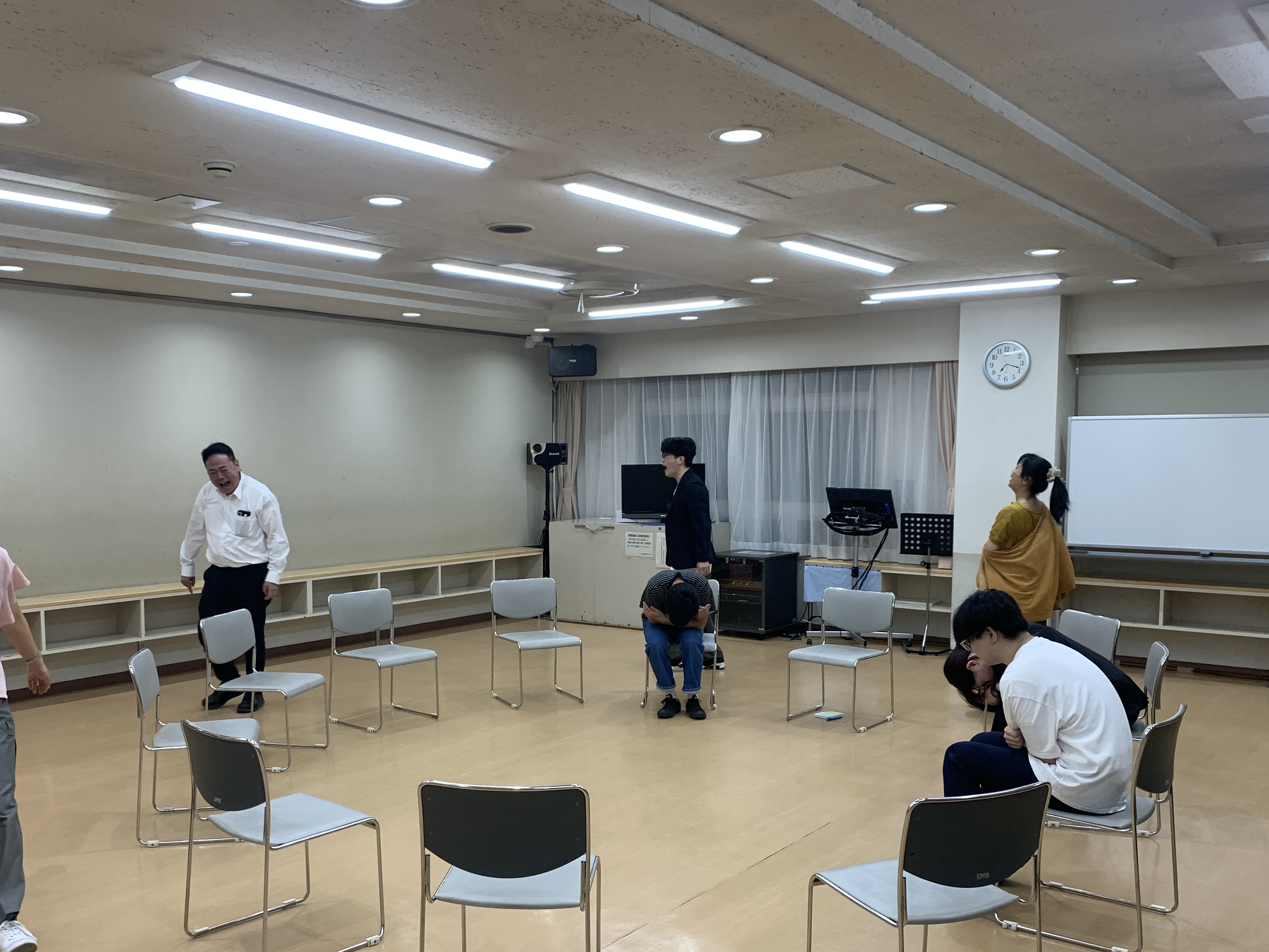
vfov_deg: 44.0
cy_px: 566
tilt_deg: -6.2
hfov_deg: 56.7
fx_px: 1173
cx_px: 584
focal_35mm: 32
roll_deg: +0.2
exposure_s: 1/121
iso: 64
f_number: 1.8
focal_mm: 4.25
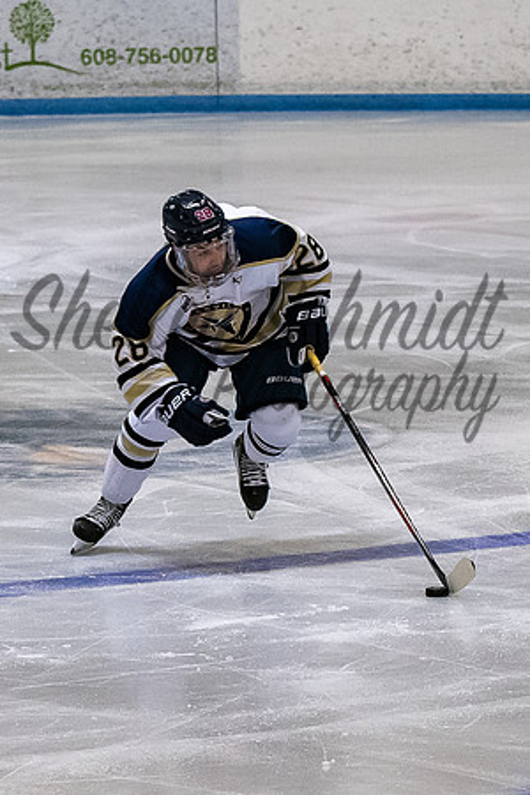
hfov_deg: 4.4
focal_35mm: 312
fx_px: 6900
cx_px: 149
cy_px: 365
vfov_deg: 6.6
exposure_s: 1/800
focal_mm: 86
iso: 2500
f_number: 3.5
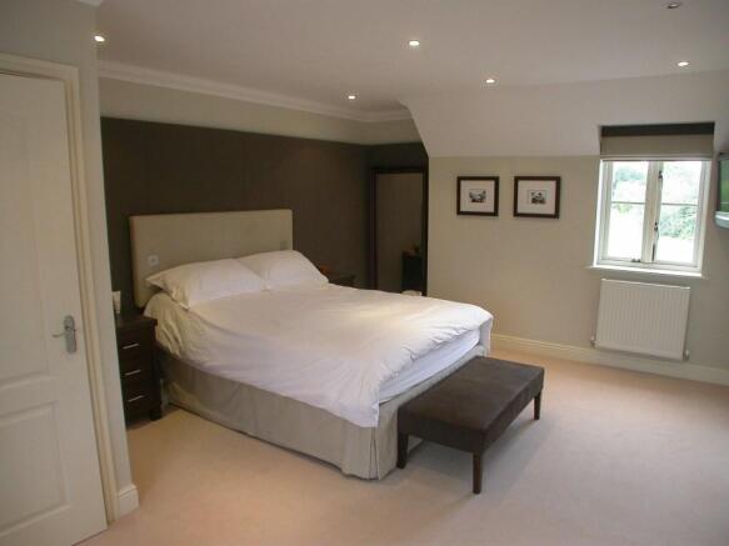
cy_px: 273
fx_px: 800
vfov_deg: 37.7
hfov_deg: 49.0
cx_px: 364
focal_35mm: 38
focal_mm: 7.85
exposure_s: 1/45.1
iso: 100
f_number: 2.6
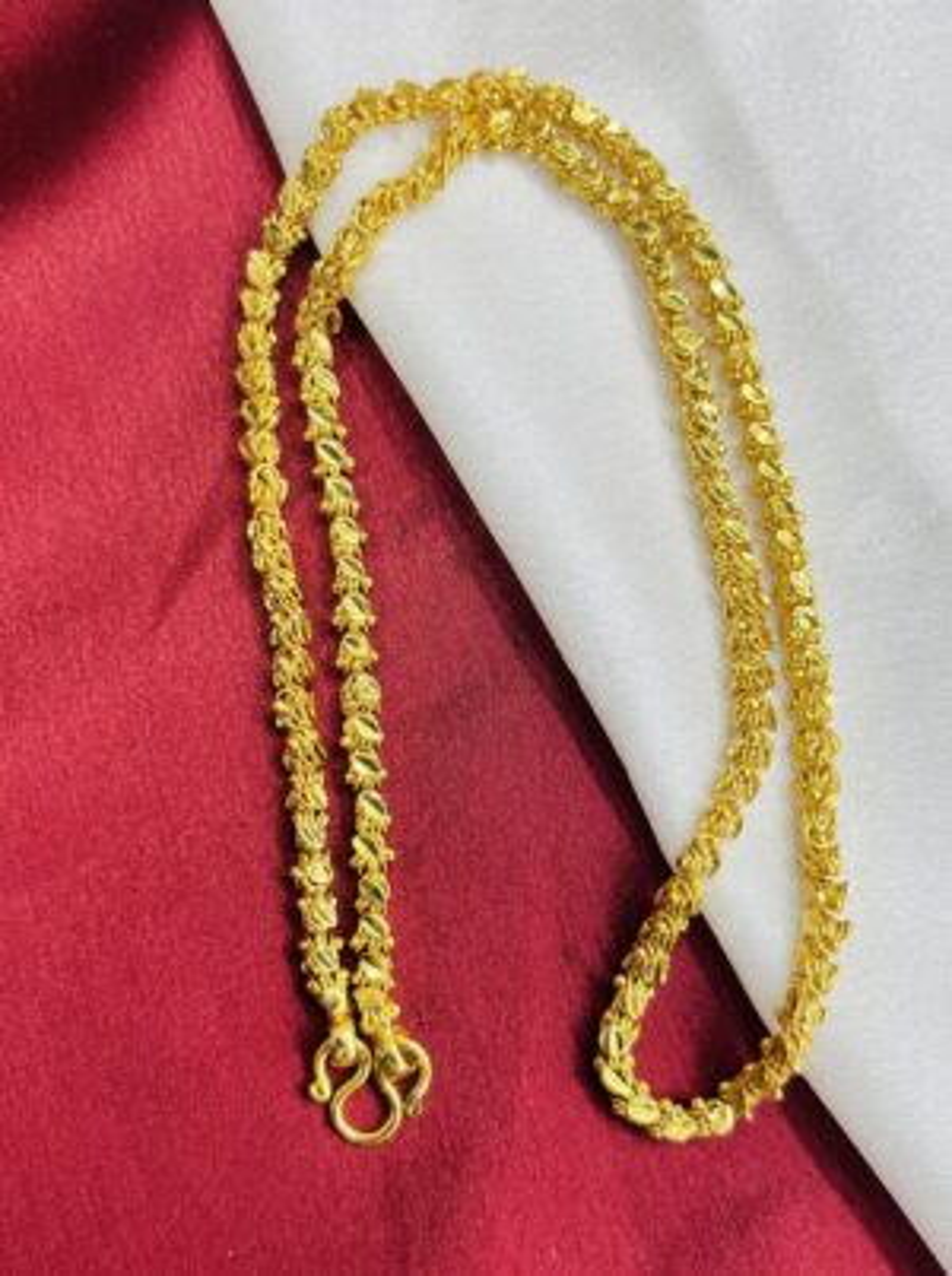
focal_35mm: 26
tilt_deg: -85.1
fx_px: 956
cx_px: 476
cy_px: 638
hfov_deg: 52.9
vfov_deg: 67.4
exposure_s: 1/100
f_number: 1.6
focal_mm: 5.1
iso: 100
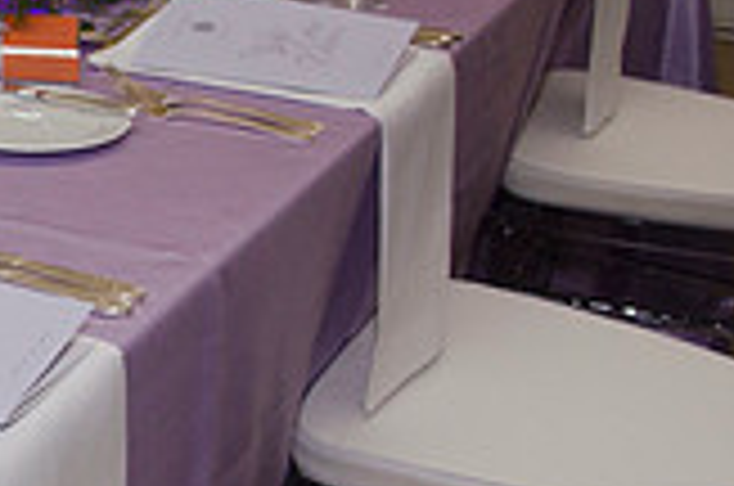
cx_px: -185
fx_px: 1953
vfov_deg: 14.2
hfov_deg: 19.8
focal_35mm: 96
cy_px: 225
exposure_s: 1/30
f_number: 6.3
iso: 400
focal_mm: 18
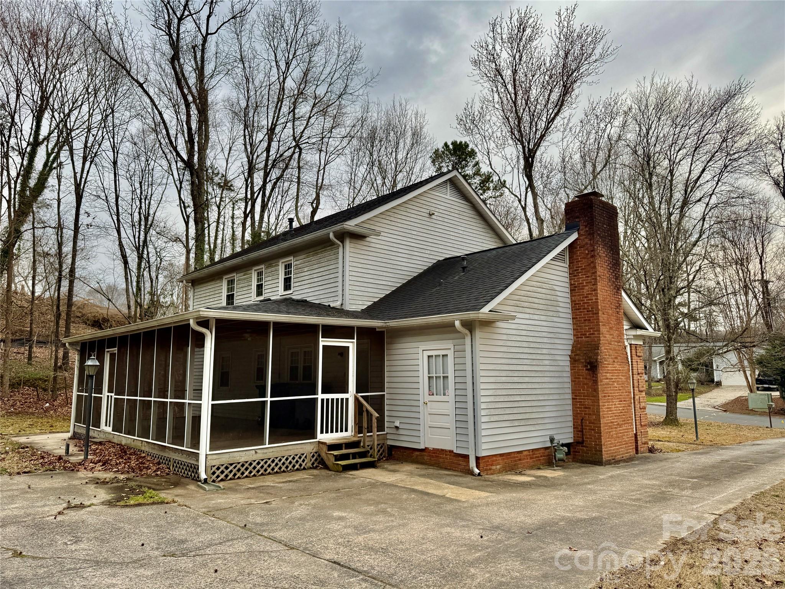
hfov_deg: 71.6
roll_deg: +0.5
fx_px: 544
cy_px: 294
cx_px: 392
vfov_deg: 56.8
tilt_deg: +7.5
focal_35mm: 24
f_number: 1.78
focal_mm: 6.76
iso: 80
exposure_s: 1/615
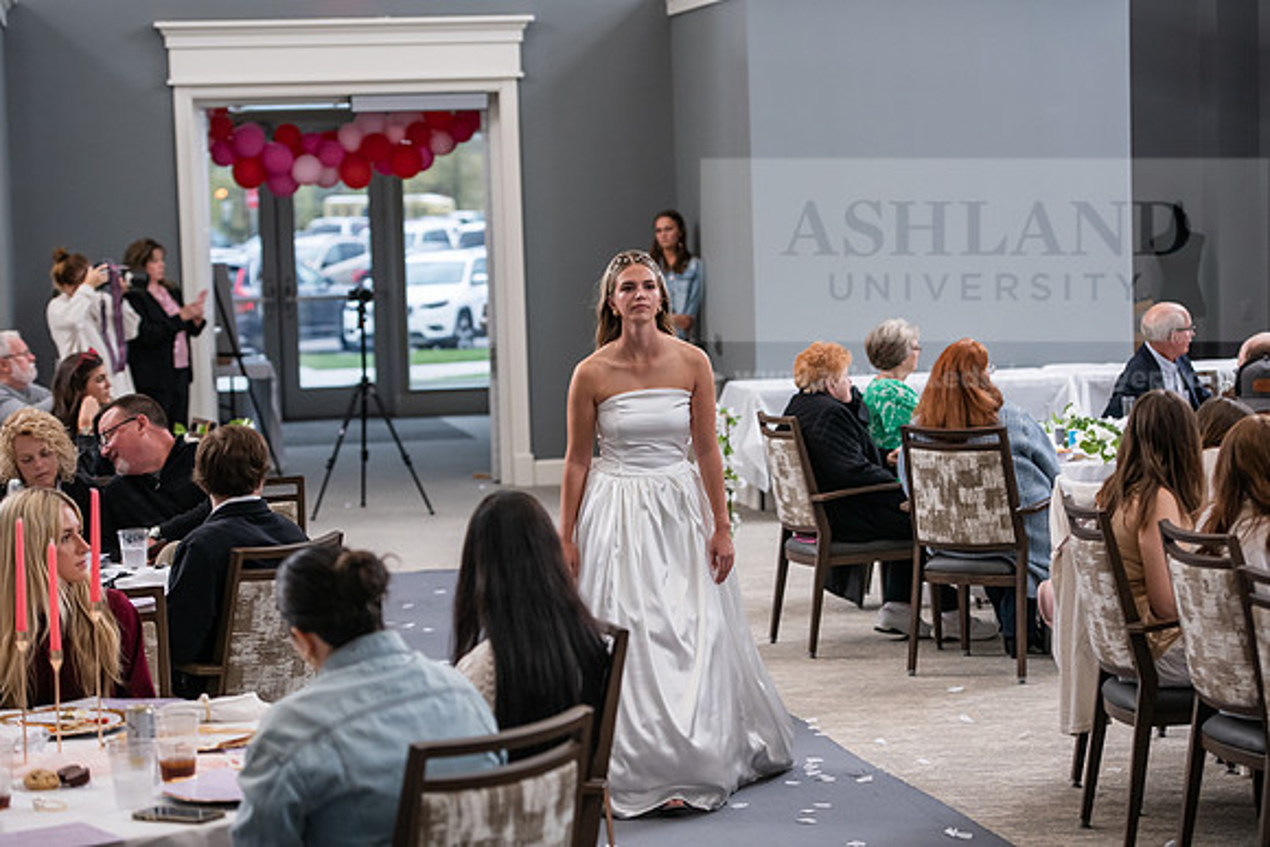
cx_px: 635
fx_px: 3246
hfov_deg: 22.1
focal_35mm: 92
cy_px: 424
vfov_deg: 14.9
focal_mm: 92
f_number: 3.5
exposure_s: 1/200
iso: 1600
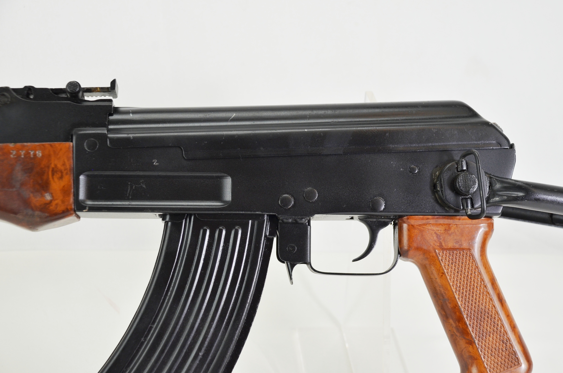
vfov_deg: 20.5
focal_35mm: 66
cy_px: 186
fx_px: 1030
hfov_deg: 30.6
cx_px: 282
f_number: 5
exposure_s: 1/100
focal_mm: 44
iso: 400
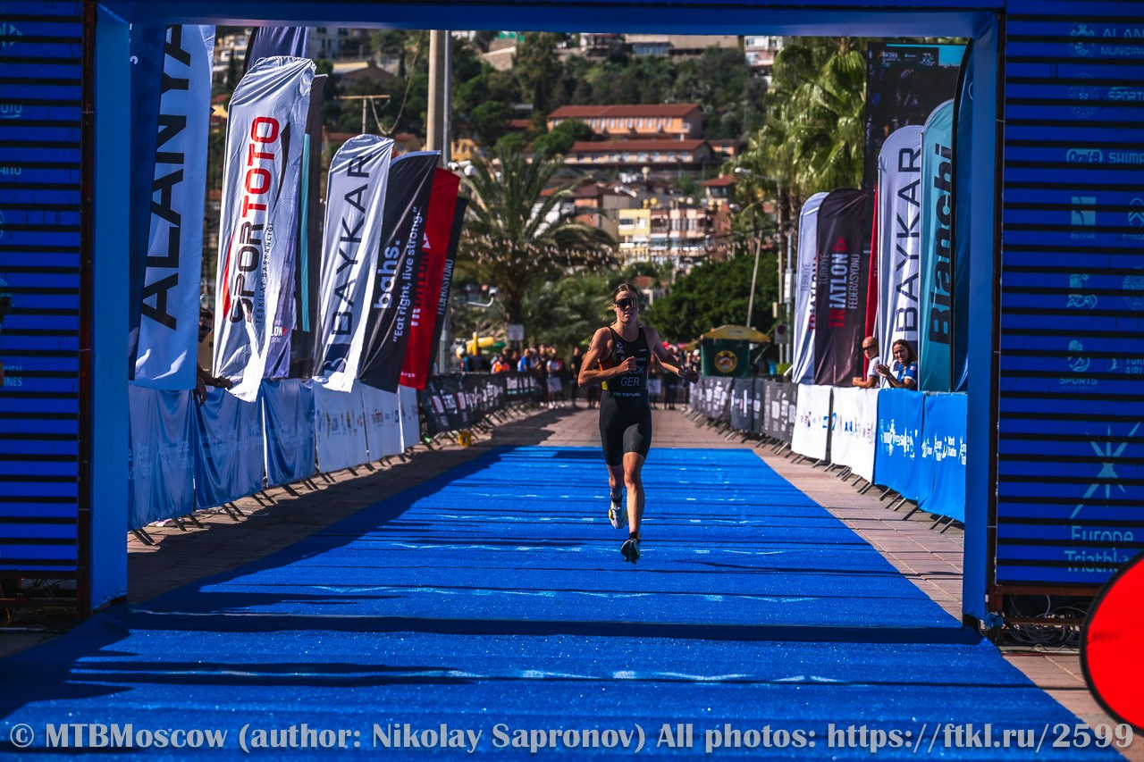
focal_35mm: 105
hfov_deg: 19.5
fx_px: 3336
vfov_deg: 13.0
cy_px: 381
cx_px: 572
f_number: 4.5
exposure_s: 1/6400
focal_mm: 105
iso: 320
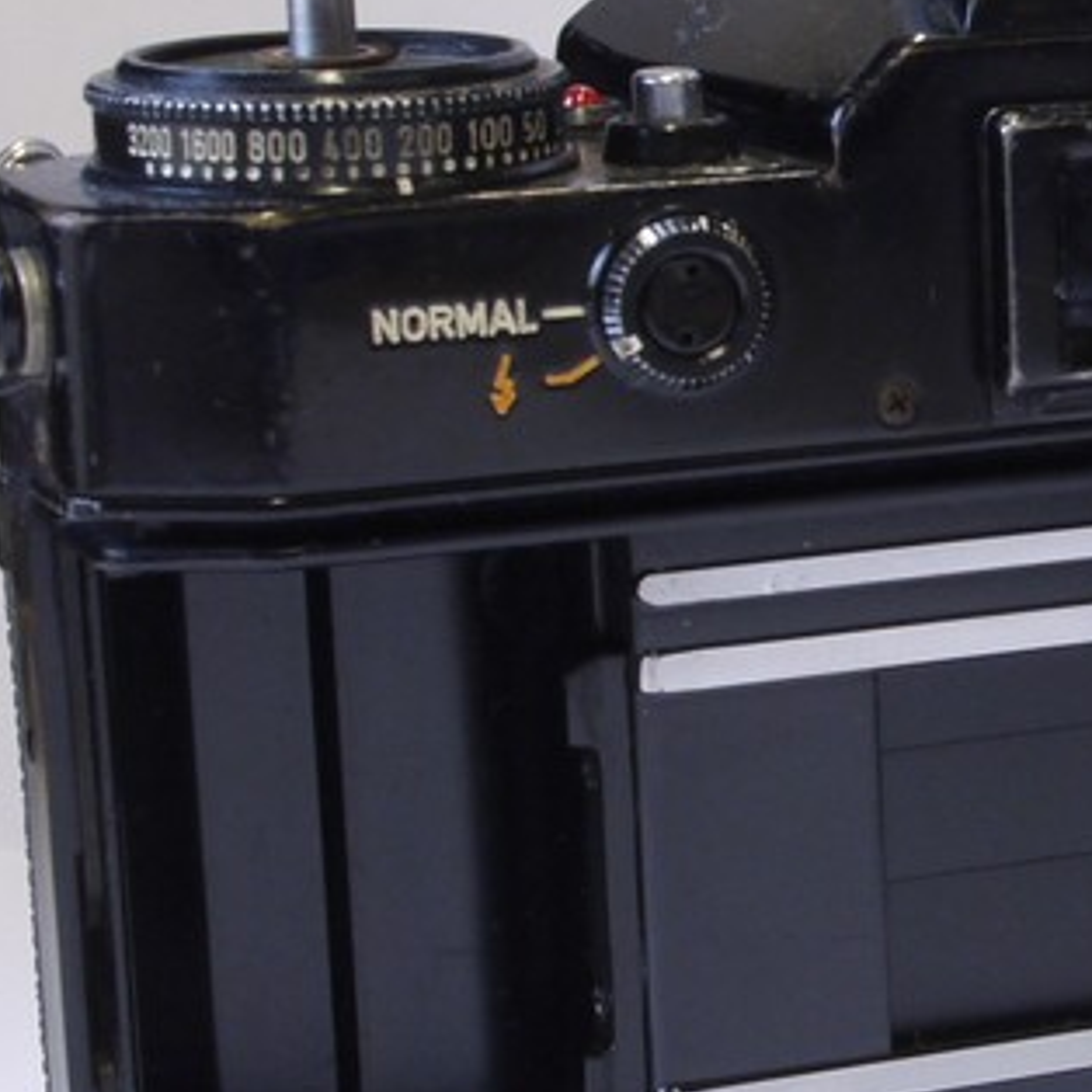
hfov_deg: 10.2
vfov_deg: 10.8
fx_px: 5782
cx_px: 1888
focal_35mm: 162
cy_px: 640
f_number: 11
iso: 400
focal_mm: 24
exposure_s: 1/8
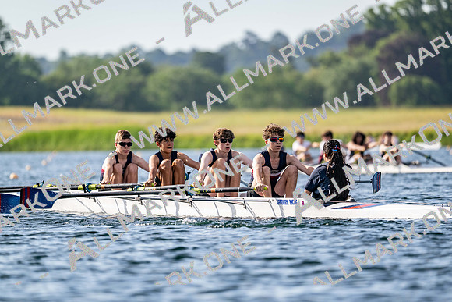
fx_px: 5023
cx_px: 226
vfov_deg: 3.4
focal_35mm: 400
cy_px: 151
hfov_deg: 5.2
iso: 360
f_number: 4.5
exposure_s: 1/2500
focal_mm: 400
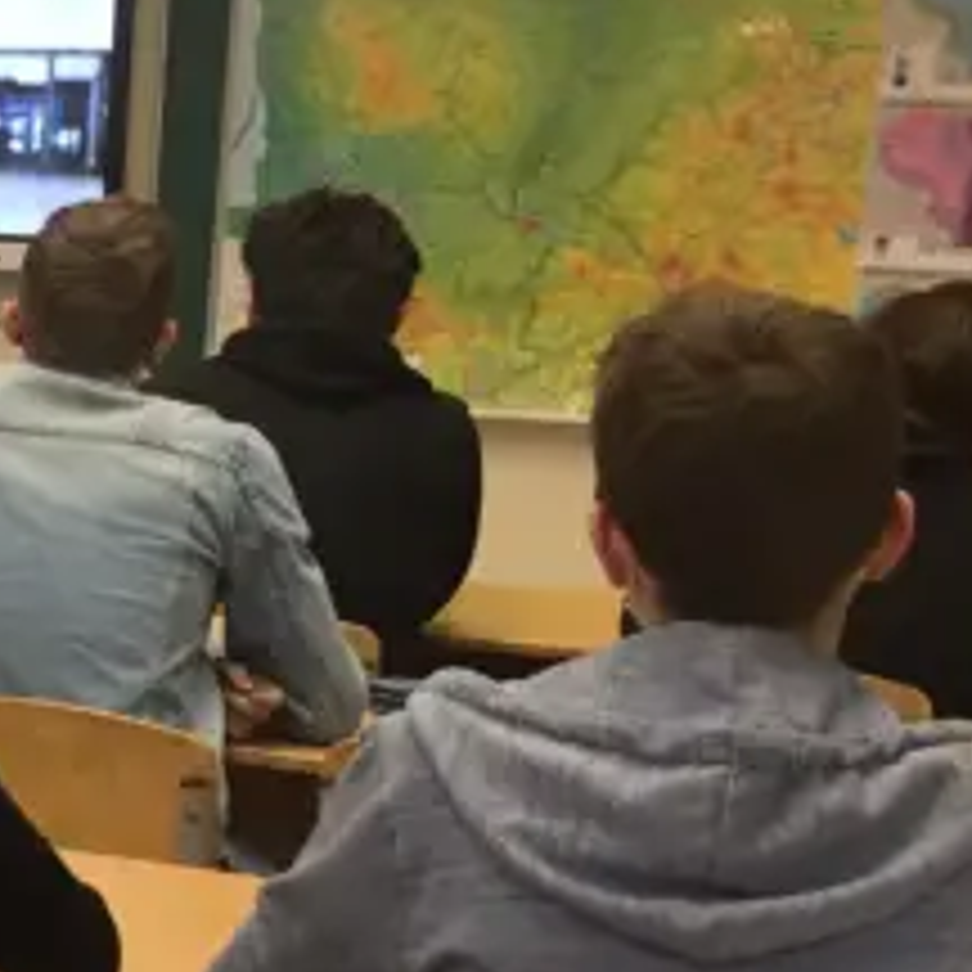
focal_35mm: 91
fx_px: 2891
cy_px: 567
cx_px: -666
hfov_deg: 16.6
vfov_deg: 19.1
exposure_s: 1/33
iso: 64
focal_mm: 4.15
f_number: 2.2
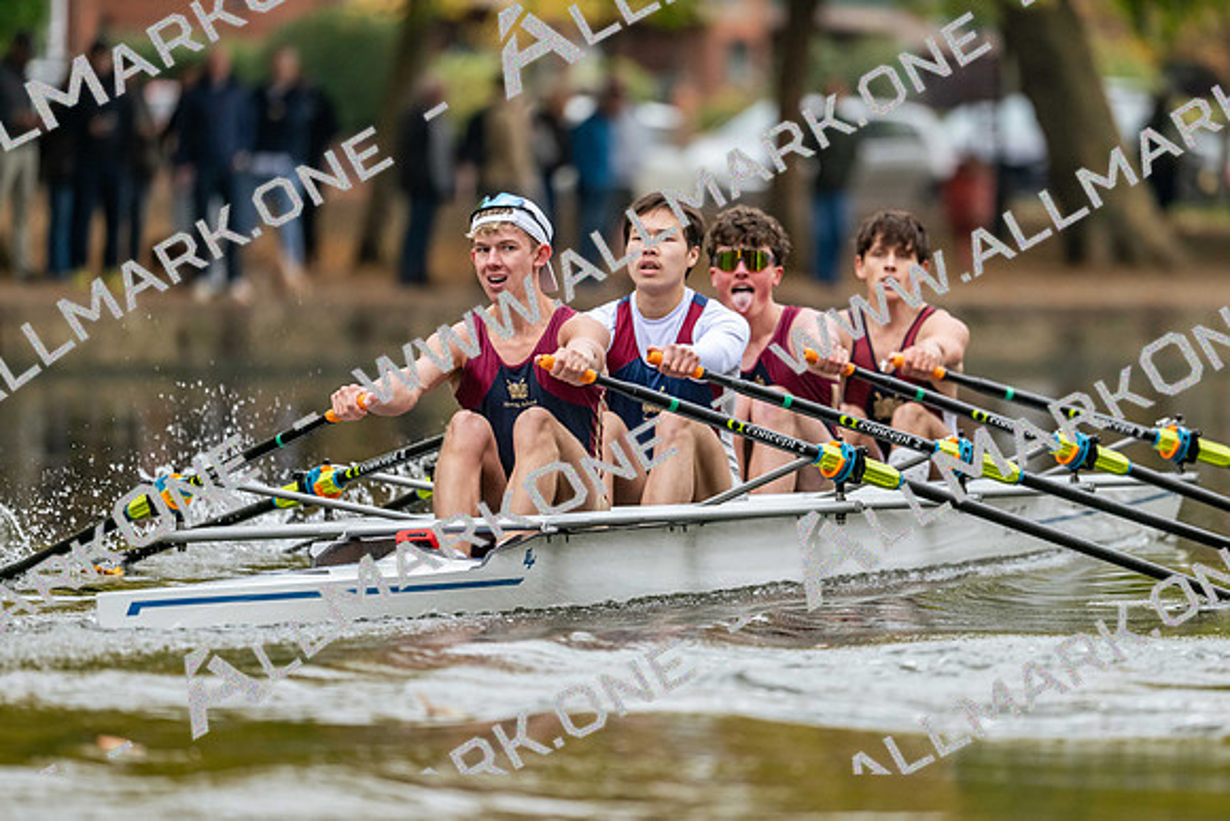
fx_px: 13669
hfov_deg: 5.2
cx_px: 615
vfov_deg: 3.4
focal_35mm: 400
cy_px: 410
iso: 2200
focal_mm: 400
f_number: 4.5
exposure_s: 1/2500
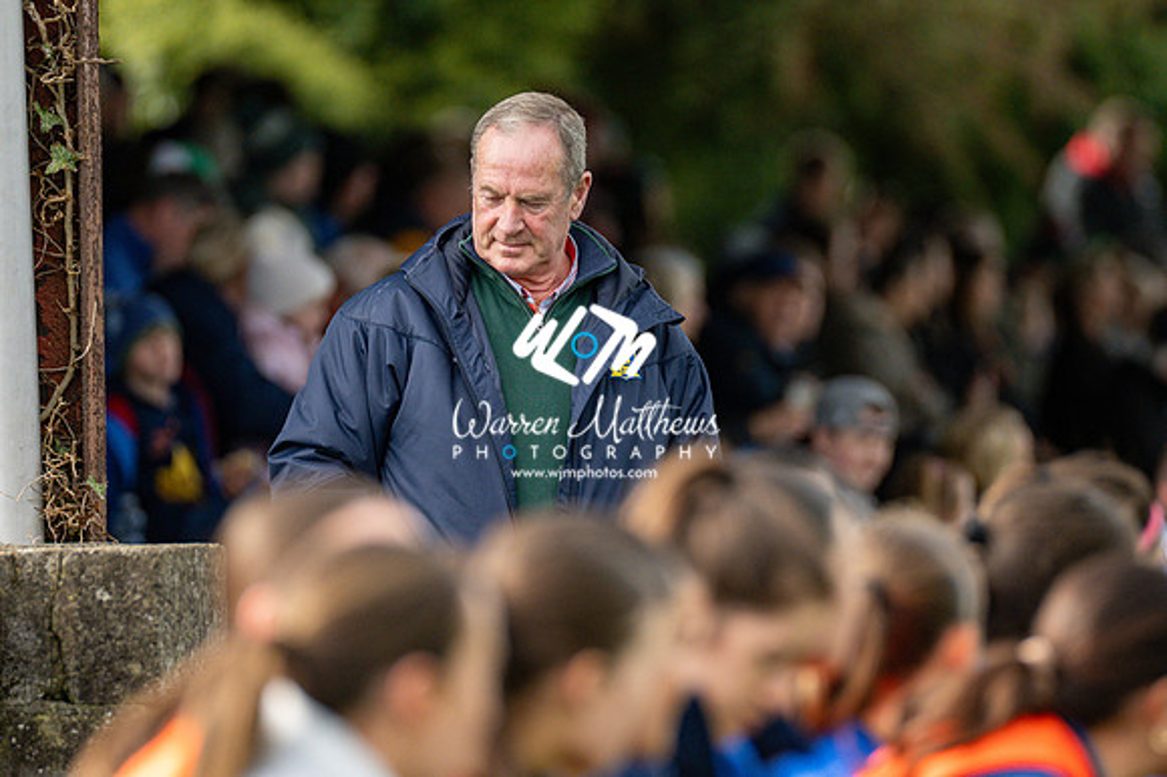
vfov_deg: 3.1
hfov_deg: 4.6
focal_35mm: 450
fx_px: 14579
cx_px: 584
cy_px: 388
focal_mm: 300
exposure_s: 1/3200
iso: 1100
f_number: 2.8
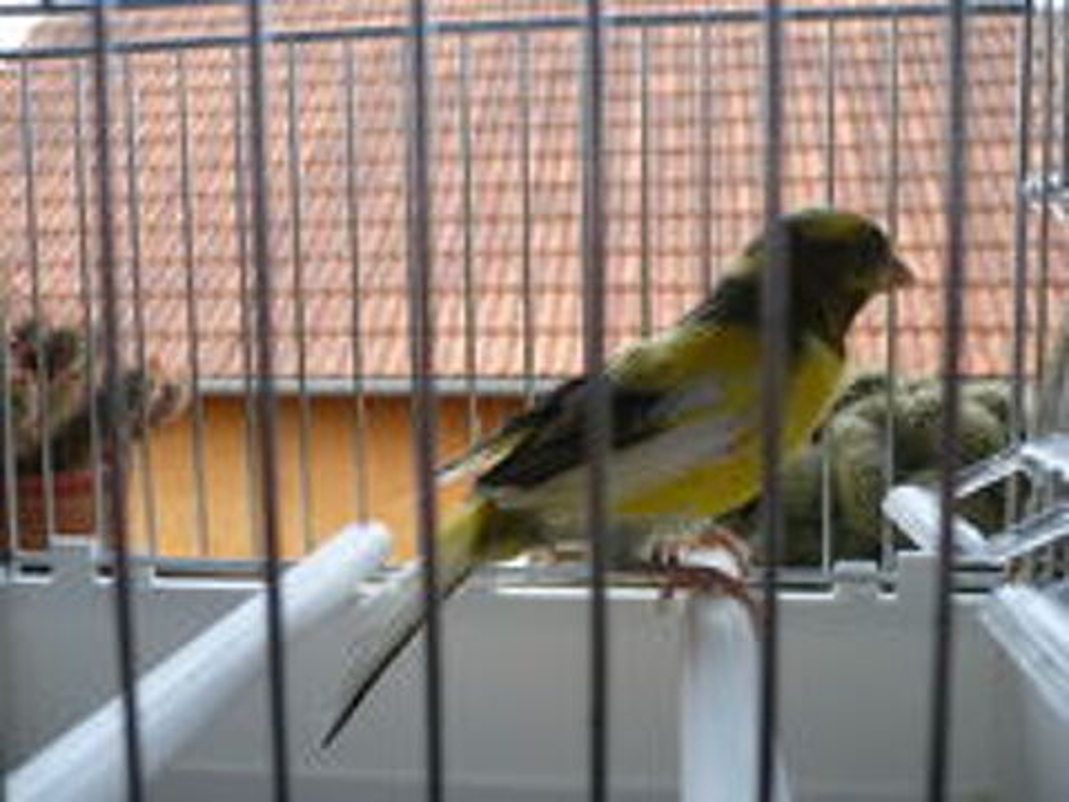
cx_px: 534
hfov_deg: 52.6
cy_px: 401
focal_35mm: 35
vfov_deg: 40.7
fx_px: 1081
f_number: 2.8
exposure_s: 1/160
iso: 100
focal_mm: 5.8
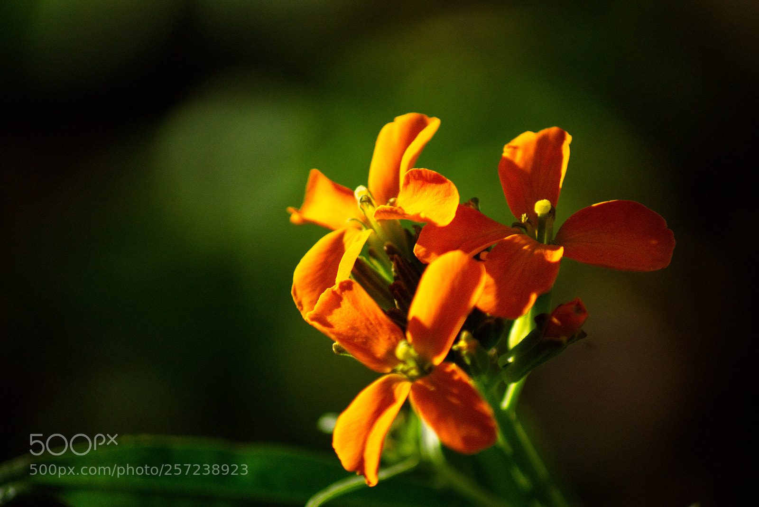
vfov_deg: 4.6
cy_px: 254
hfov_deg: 6.9
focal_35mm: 300
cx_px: 380
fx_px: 6329
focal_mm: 200
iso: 800
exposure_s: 1/3200
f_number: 4.5
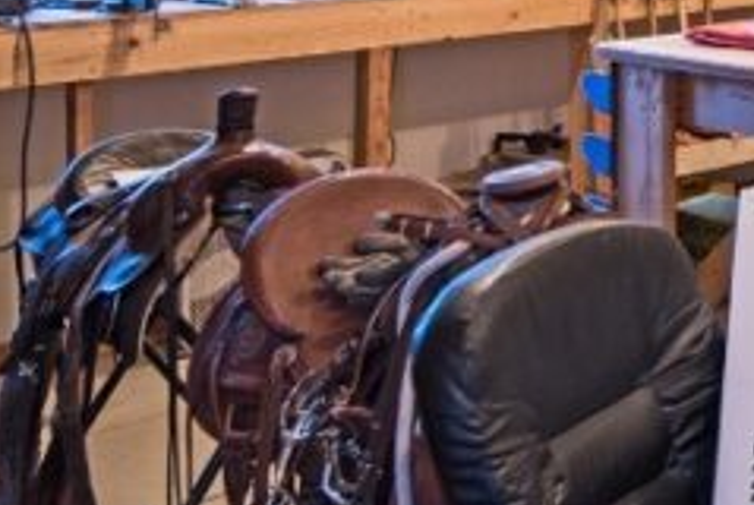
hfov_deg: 22.7
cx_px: 1047
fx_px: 1615
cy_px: -185
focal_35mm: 77
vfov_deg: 16.6
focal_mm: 18
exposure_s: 1/13
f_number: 4
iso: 400
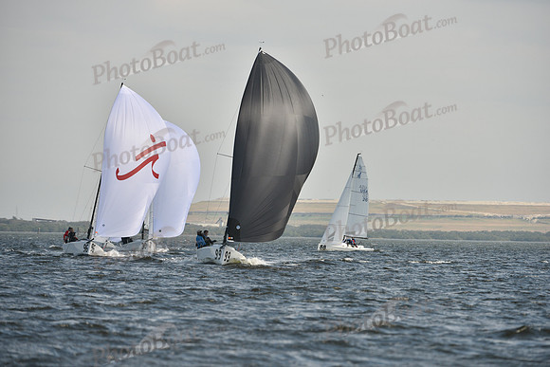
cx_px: 275
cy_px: 184
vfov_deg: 4.6
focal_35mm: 300
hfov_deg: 6.9
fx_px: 4584
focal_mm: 300
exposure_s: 1/1250
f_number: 6.3
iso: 250
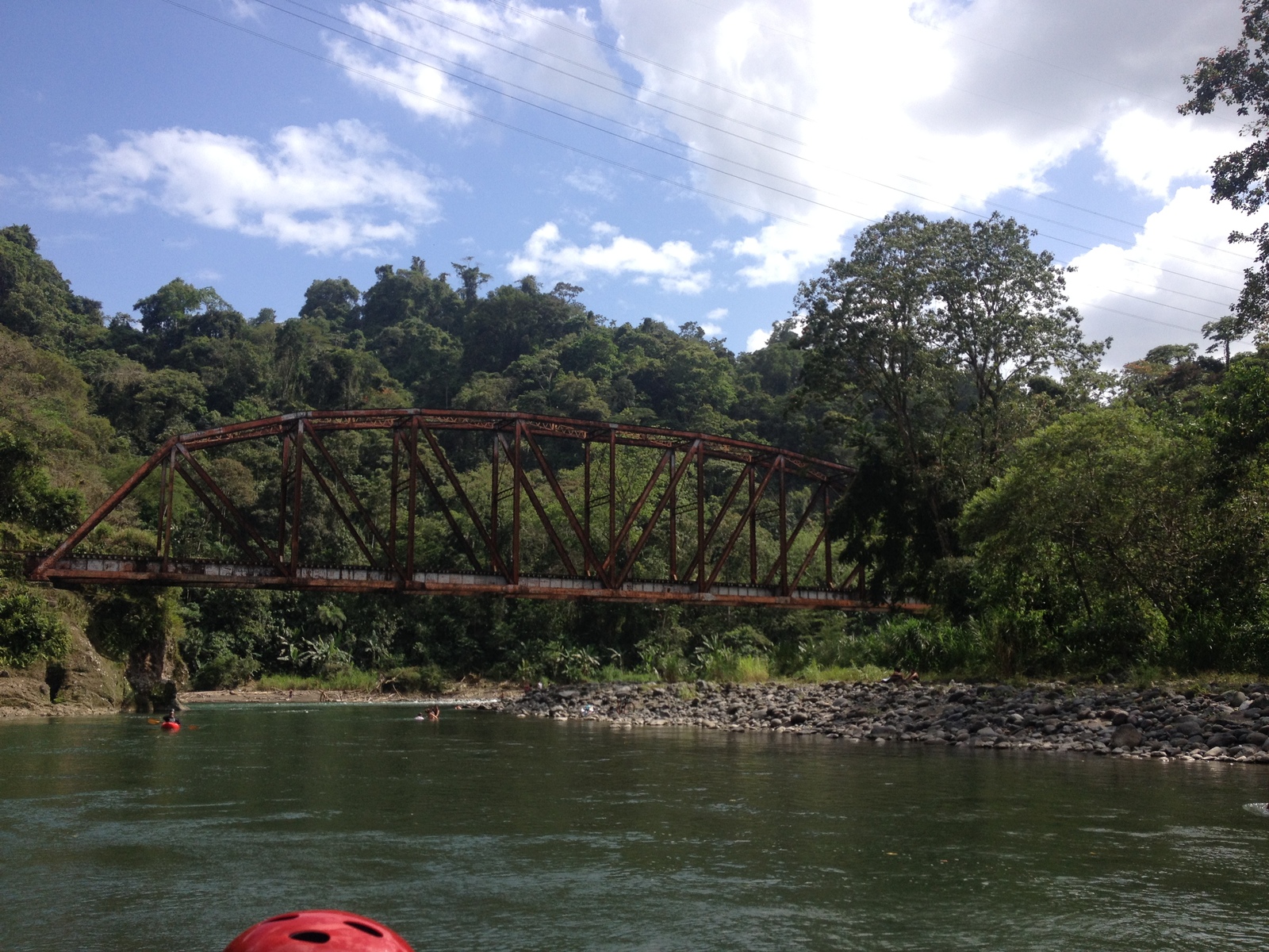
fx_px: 1283
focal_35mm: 35
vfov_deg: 40.7
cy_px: 476
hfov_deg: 52.6
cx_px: 634
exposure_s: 1/1493
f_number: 2.4
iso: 50
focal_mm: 4.28
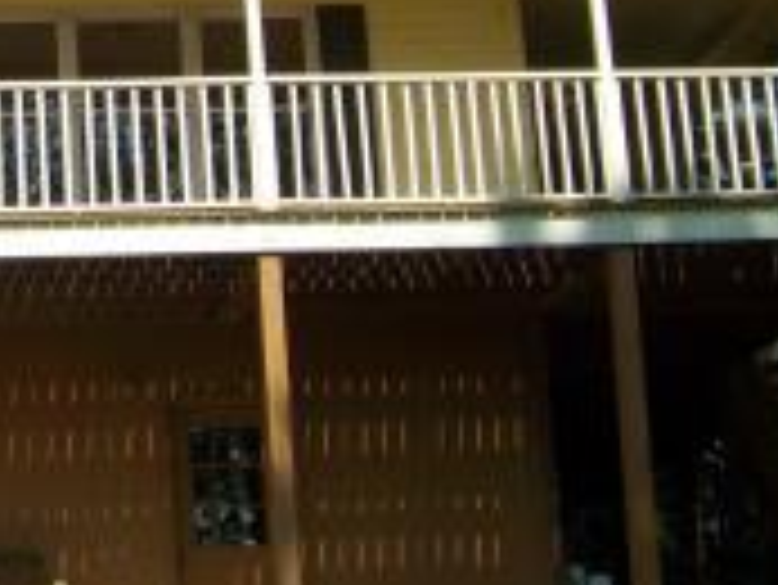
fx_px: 2721
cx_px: -162
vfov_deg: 12.0
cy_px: -130
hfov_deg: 15.6
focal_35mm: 121
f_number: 4
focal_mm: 5.85
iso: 67
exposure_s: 1/640
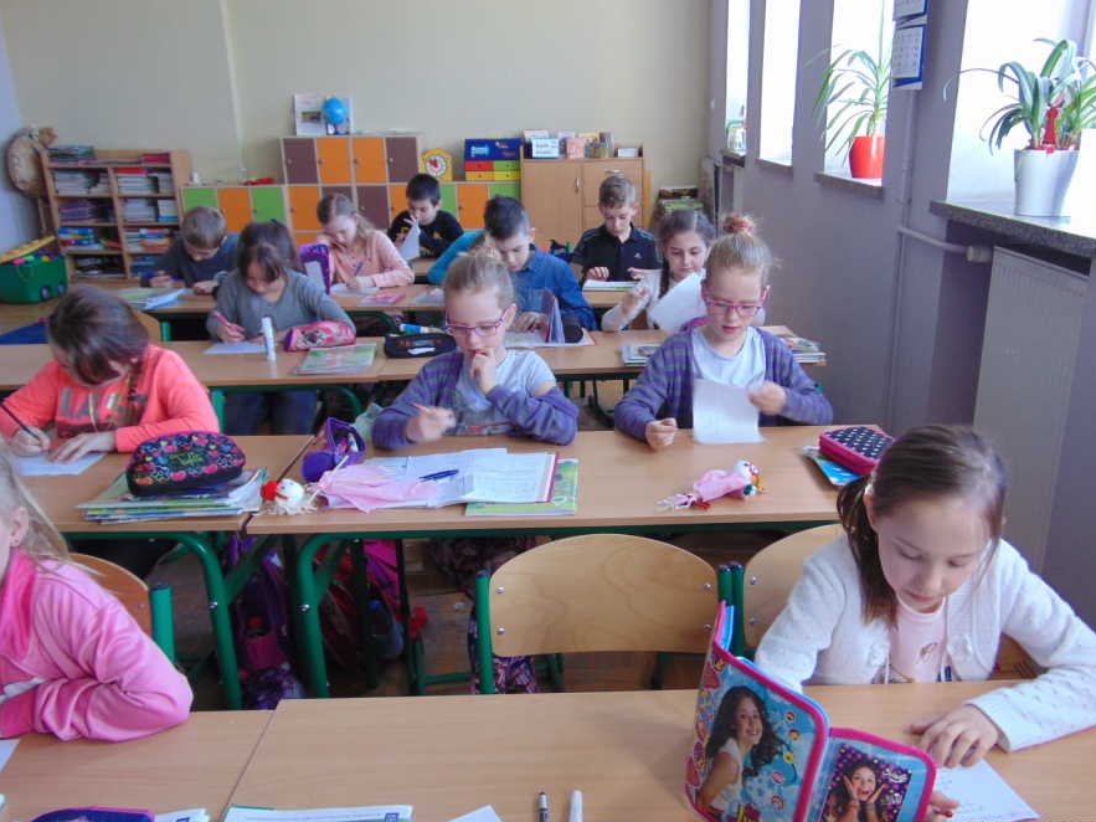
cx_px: 595
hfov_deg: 61.6
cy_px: 466
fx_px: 918
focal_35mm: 29
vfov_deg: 48.1
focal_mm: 4.5
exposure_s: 1/30
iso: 80
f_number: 3
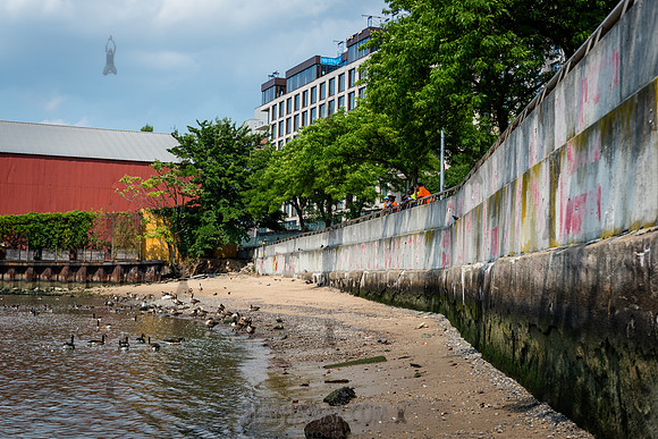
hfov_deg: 38.1
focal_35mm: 52
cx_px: 329
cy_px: 220
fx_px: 952
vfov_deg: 26.0
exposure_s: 1/1600
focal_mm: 50
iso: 100
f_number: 3.5
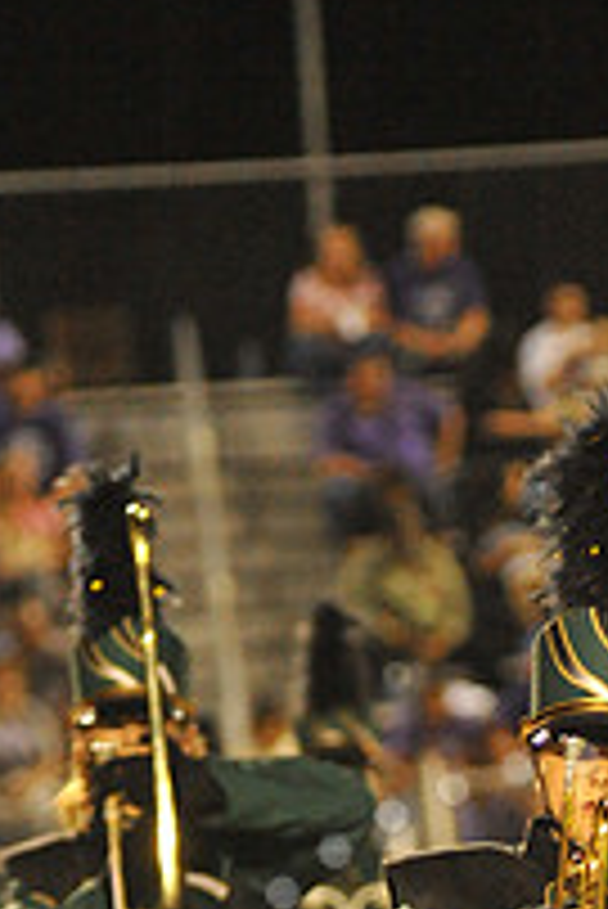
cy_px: 1278
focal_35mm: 573
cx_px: 640
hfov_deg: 2.4
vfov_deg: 3.6
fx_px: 14490
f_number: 5
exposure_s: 1/200
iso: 6400
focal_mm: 200
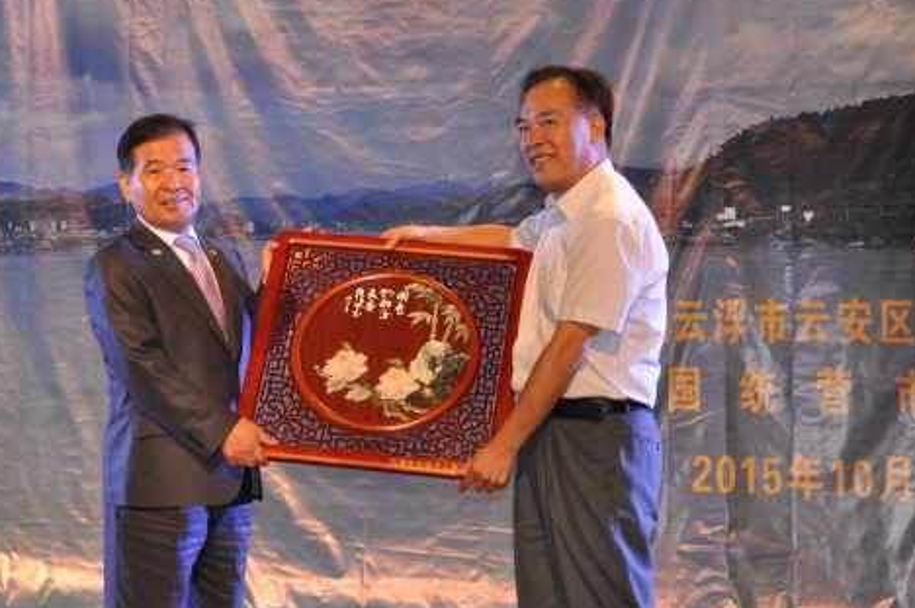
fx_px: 1980
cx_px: 332
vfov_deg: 17.5
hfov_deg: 25.9
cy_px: 277
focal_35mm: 78
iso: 800
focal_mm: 38
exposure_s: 1/200
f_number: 6.3
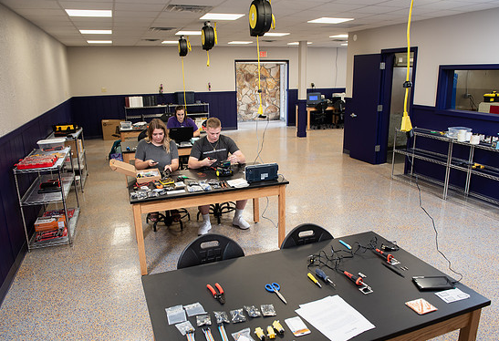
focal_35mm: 28
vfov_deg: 47.1
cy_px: 178
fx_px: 391
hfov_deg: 65.0
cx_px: 257
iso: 800
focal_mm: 26
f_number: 5
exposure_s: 1/100
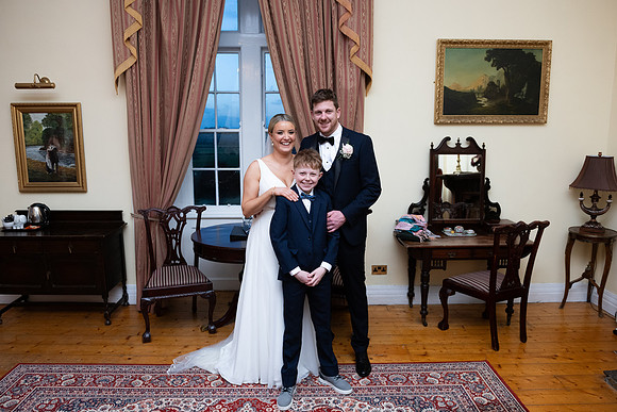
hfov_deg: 69.4
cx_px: 308
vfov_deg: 49.6
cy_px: 206
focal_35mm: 26
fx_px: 446
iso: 1000
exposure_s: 1/125
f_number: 5
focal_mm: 26
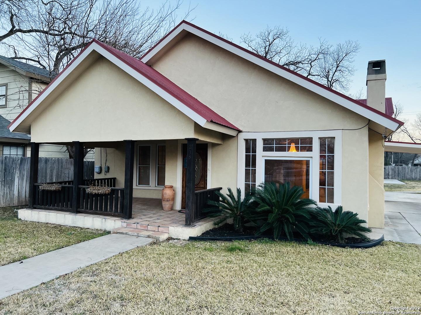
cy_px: 158
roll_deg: -0.9
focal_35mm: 26
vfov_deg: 53.1
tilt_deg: +0.0
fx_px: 316
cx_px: 210
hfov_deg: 67.3
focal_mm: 5.7
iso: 125
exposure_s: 1/120
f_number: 1.5
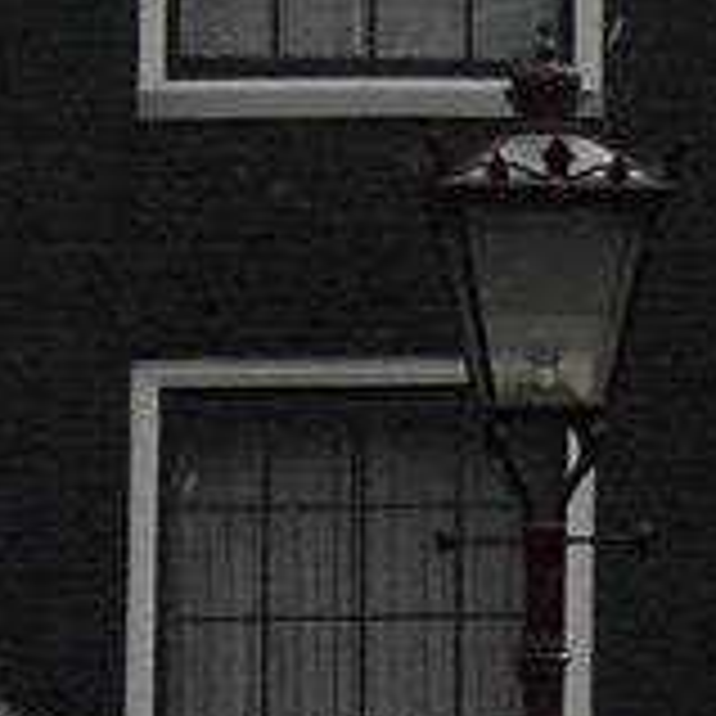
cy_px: 347
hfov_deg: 5.7
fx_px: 6646
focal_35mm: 284
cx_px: 2328
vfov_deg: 6.2
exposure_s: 1/800
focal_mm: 5.8
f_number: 3.5
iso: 80
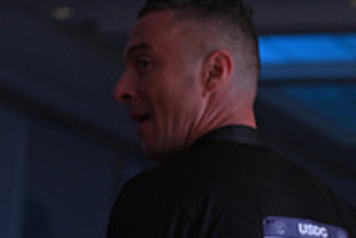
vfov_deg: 6.5
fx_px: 2048
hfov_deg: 9.9
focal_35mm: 207
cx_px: 299
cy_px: 411
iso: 1600
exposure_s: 1/250
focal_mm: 70
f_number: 4
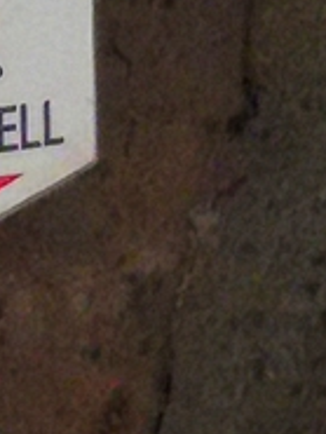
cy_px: 1086
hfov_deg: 2.4
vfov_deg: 3.1
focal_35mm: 629
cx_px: -439
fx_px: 7889
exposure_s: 1/25
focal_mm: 7.48
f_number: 2.4
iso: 500
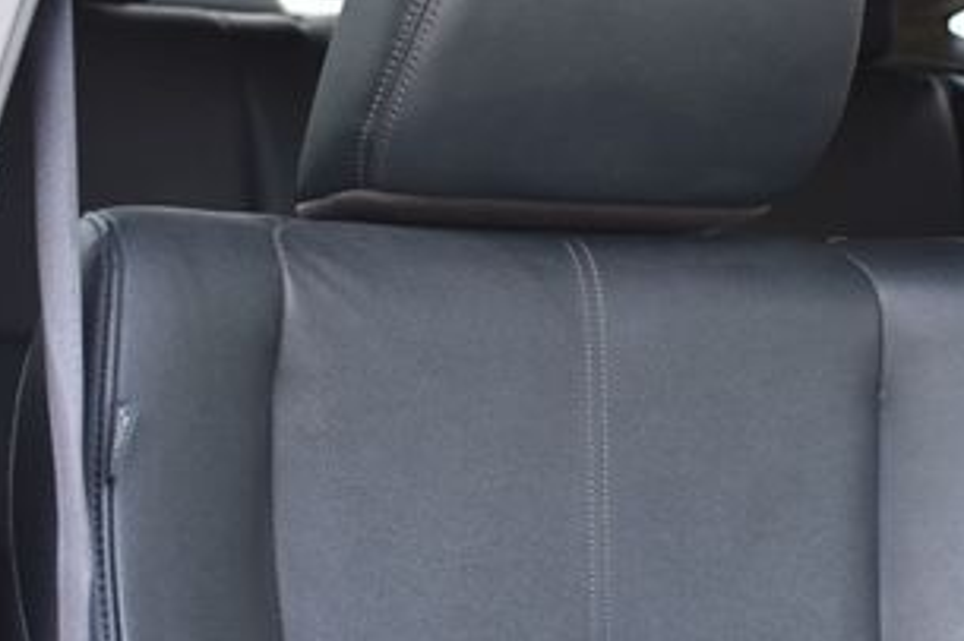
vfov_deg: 15.5
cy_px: 208
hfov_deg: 23.0
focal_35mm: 88
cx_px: 695
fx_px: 2355
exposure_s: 1/100
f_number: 5
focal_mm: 28
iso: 400
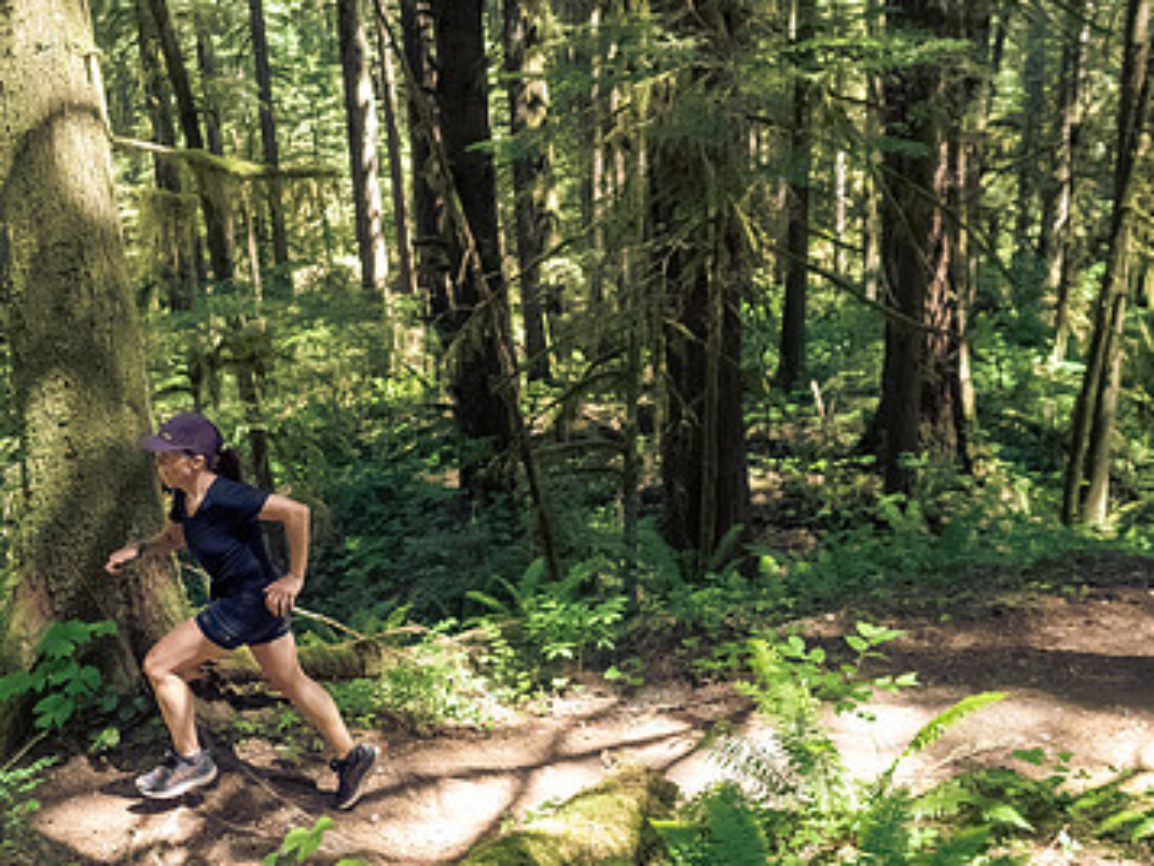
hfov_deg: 47.8
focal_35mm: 39
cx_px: 511
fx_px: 1301
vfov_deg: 36.8
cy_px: 457
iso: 5000
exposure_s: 1/1000
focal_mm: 12
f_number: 2.8
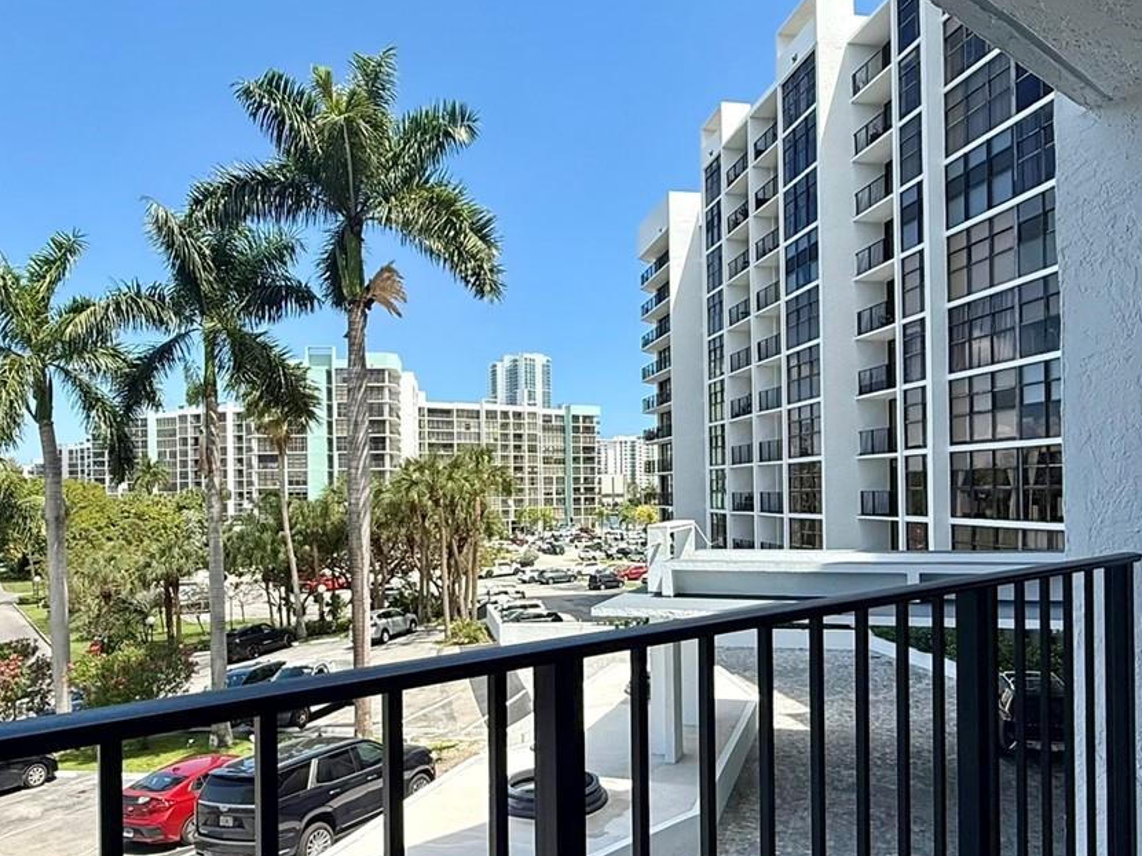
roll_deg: +1.1
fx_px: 890
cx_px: 574
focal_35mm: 27
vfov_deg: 51.2
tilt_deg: +0.2
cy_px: 490
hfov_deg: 65.3
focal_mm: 2.22
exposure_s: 1/1534
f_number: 2.2
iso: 50
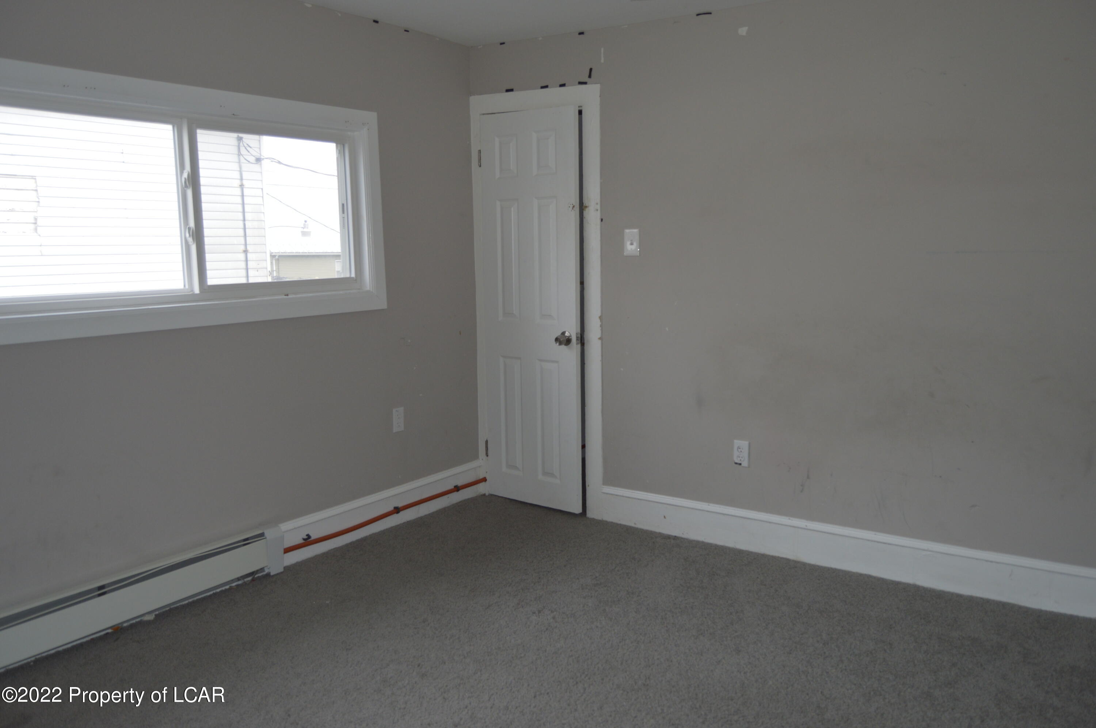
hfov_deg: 67.4
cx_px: 548
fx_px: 821
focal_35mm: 27
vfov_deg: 47.8
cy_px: 364
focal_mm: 18
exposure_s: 1/60
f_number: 3.5
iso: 400
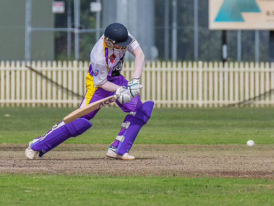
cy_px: 95
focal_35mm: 762
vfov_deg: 2.0
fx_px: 6033
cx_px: 130
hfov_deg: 2.6
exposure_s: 1/2500
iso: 800
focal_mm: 460
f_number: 7.1
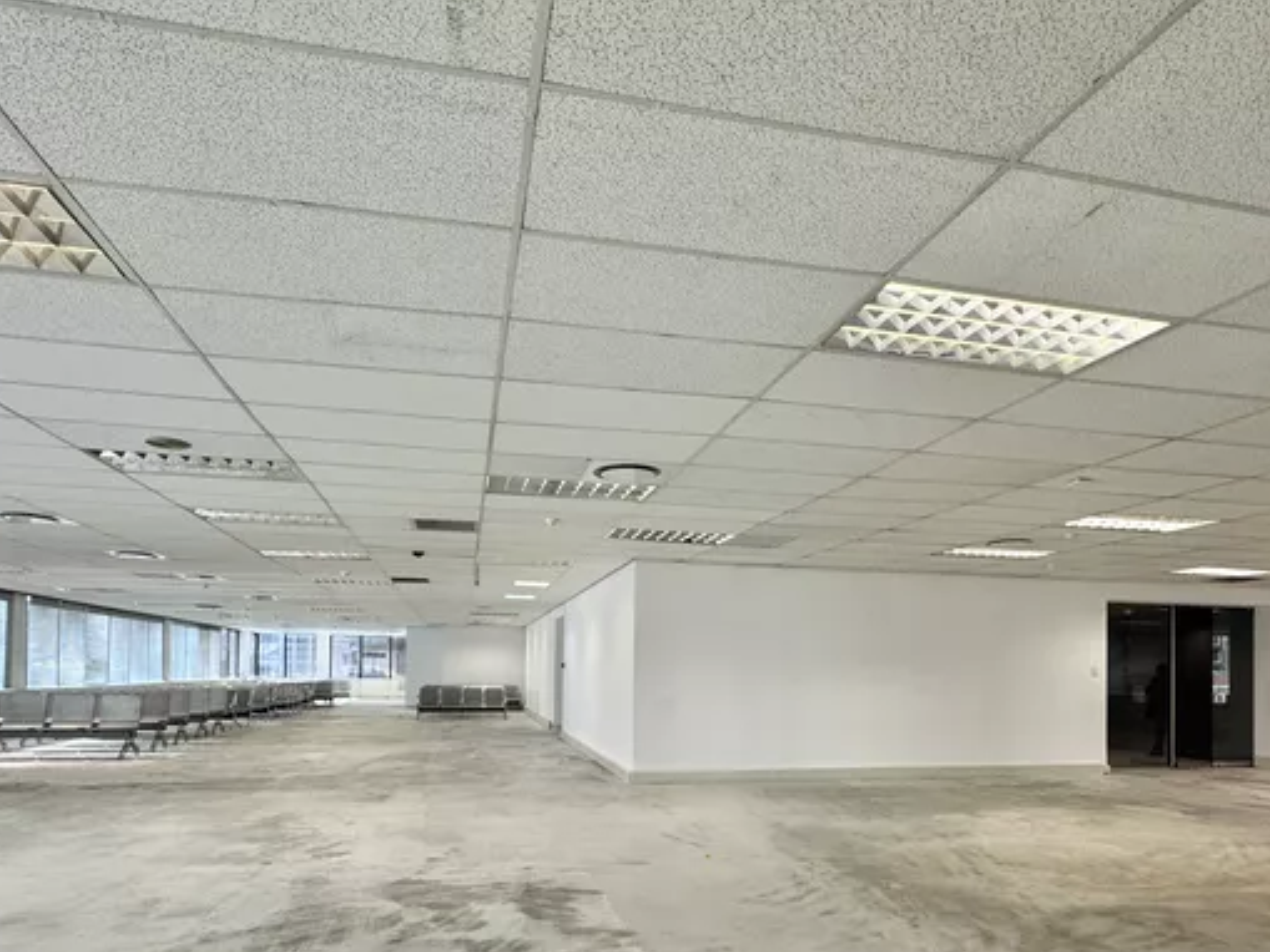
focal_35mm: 22
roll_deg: -0.7
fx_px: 807
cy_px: 660
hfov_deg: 76.4
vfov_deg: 59.2
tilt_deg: +0.4
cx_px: 641
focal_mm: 2.22
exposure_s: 1/100
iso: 80
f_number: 2.2
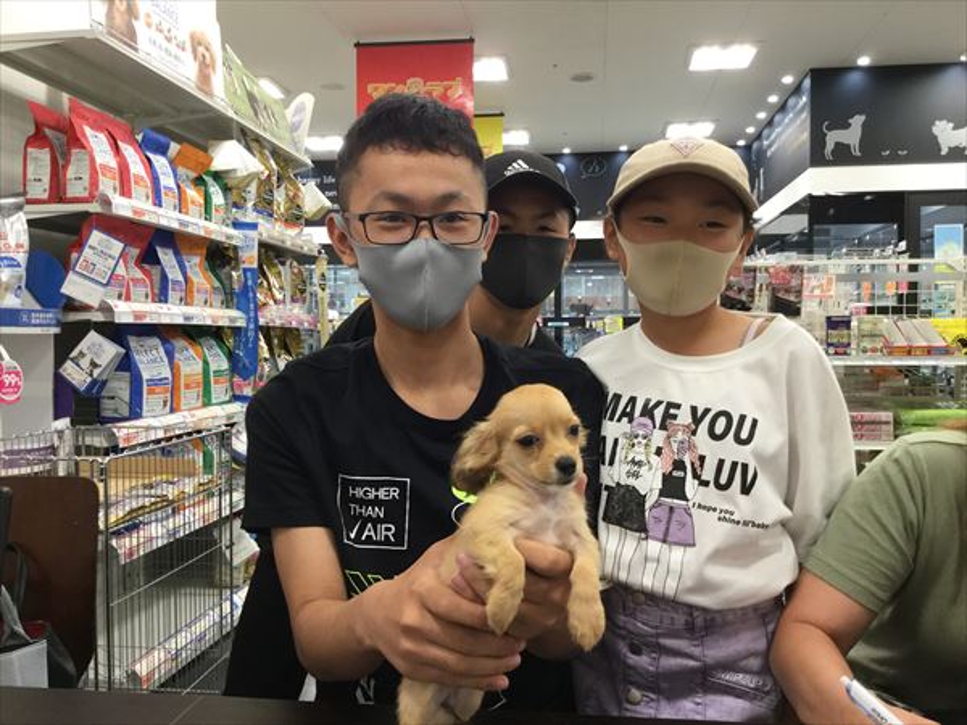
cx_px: 484
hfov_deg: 58.4
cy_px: 362
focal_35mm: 31
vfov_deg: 45.4
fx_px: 866
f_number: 2.4
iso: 50
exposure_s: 1/33
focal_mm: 3.3
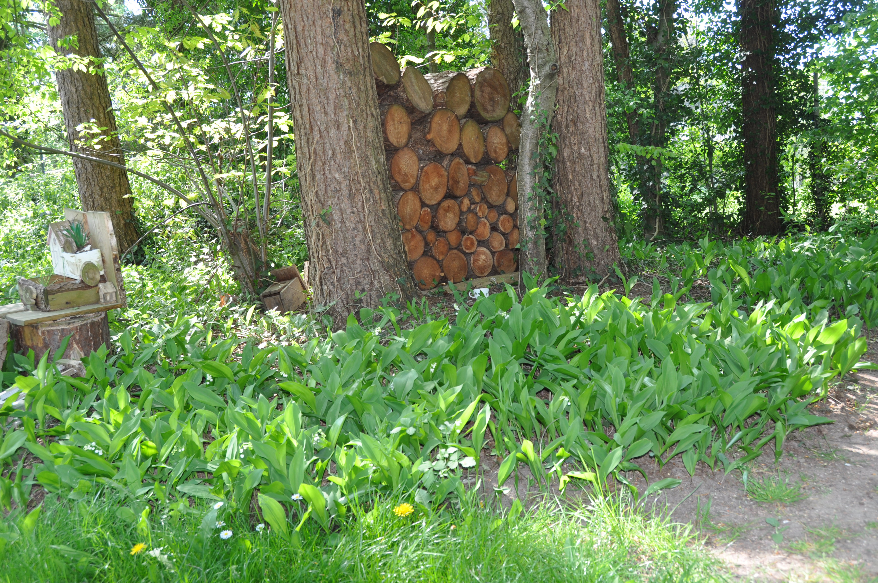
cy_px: 292
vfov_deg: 36.8
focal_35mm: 36
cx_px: 439
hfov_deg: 53.2
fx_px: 877
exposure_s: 1/40
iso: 200
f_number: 5.6
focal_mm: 24
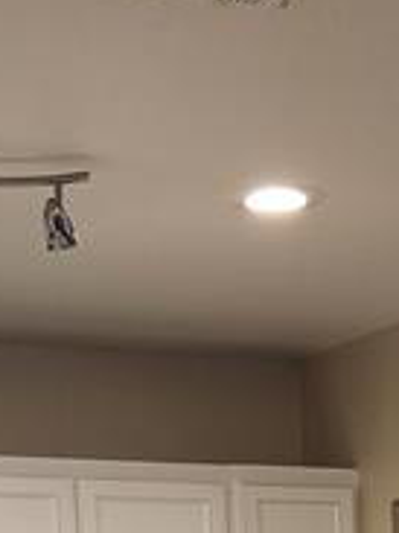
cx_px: 213
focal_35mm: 109
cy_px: 917
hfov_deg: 13.6
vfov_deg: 15.8
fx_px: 1677
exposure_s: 1/120
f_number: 1.8
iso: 250
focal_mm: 4.25
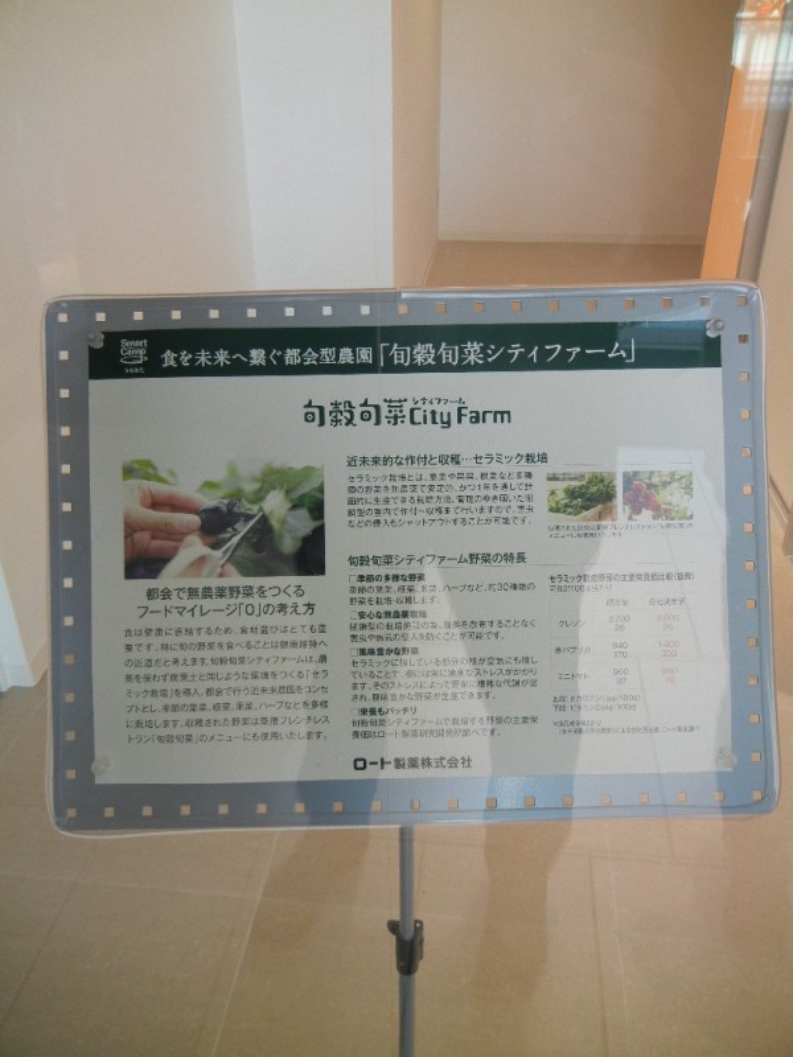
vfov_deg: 60.0
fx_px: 916
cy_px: 528
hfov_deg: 46.8
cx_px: 396
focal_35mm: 30
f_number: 3.5
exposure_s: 1/30
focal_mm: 5.4
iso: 185
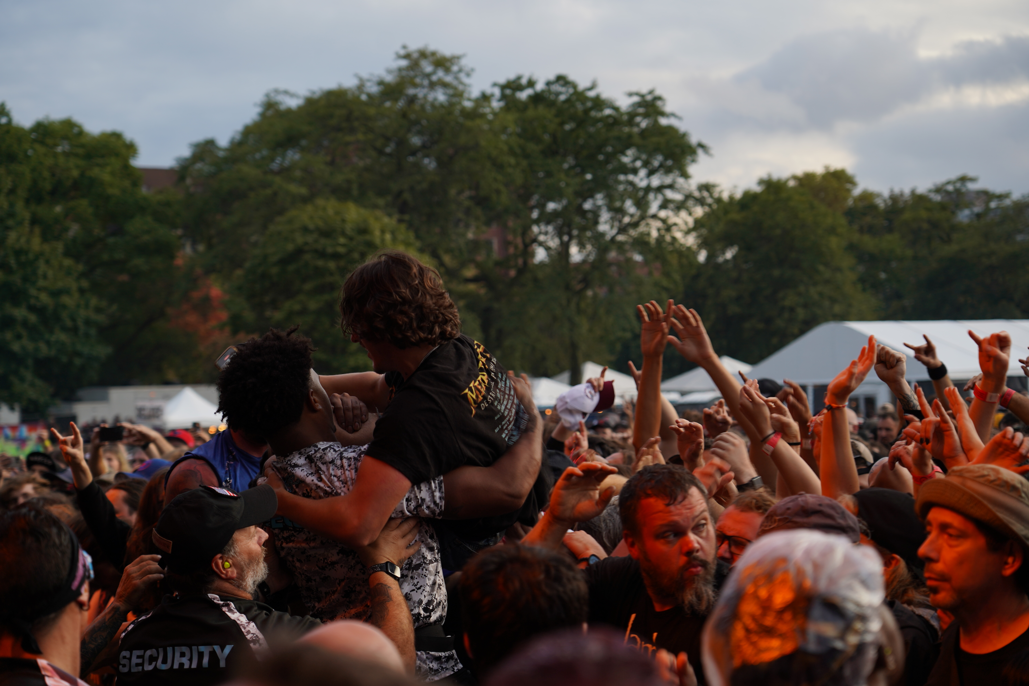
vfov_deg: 17.1
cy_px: 343
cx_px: 514
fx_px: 2286
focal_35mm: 80
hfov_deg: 25.4
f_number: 4.5
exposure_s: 1/100
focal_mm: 80
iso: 100
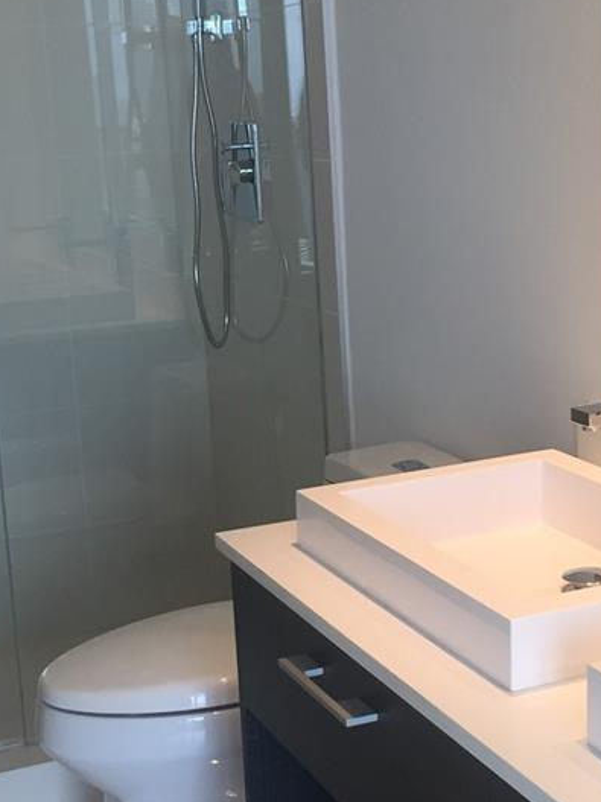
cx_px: 377
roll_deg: +2.1
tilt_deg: -9.6
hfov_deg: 22.2
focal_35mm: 66
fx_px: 1528
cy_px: 405
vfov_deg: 29.4
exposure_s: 1/40
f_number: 2.2
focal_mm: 4.15
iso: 40
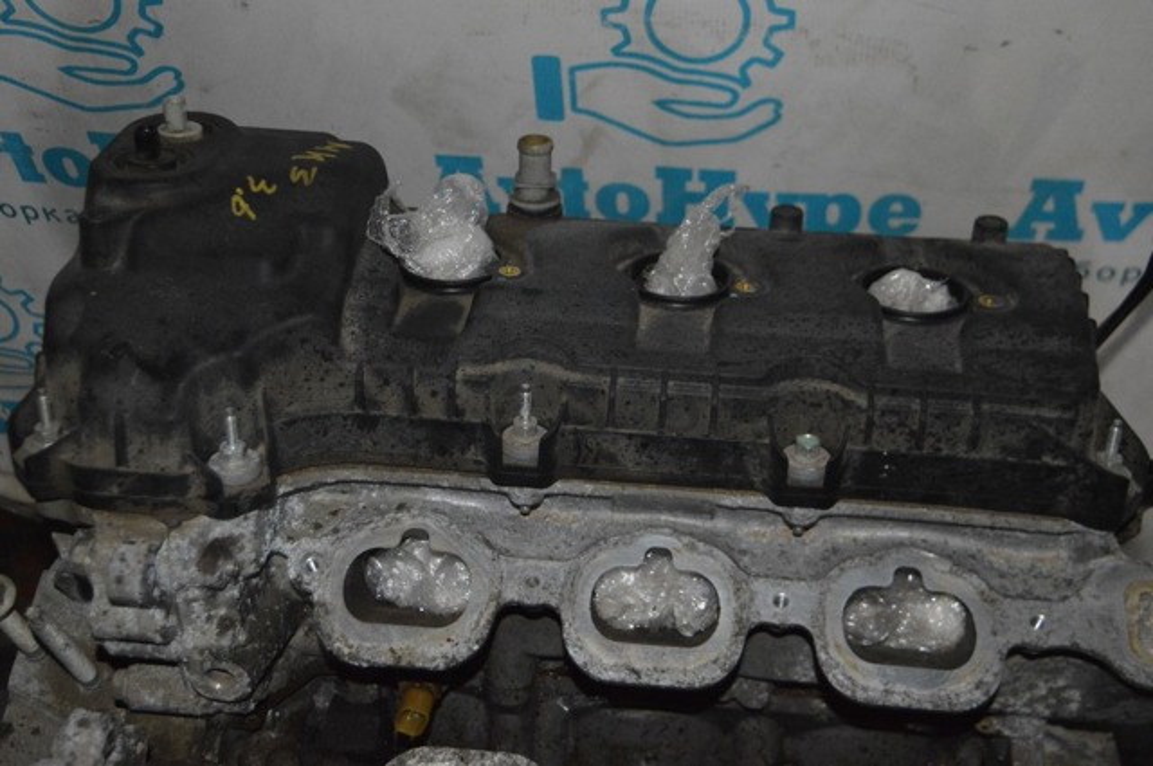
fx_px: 960
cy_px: 383
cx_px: 576
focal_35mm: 30
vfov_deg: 43.5
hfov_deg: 62.0
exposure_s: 1/60
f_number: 3.8
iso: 3200
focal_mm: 20
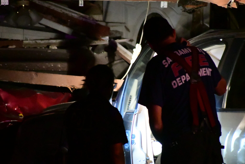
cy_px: 96
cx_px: 130
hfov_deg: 3.4
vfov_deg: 2.2
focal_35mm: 613
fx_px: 4172
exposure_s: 1/30
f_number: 6.3
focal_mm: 300
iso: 32000
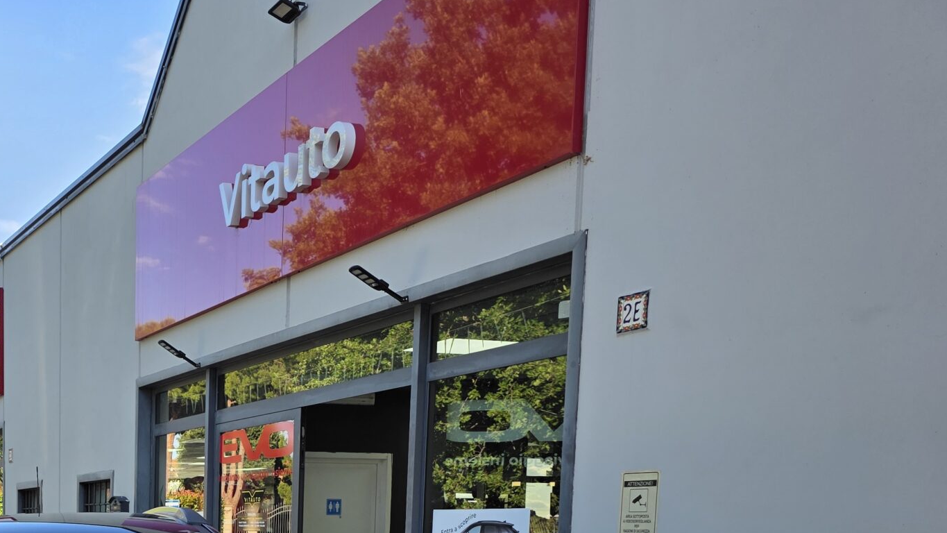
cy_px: 652
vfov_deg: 23.2
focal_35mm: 47
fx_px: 1180
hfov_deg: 40.2
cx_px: 80
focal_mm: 6.3
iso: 40
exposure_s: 1/861
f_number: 1.7
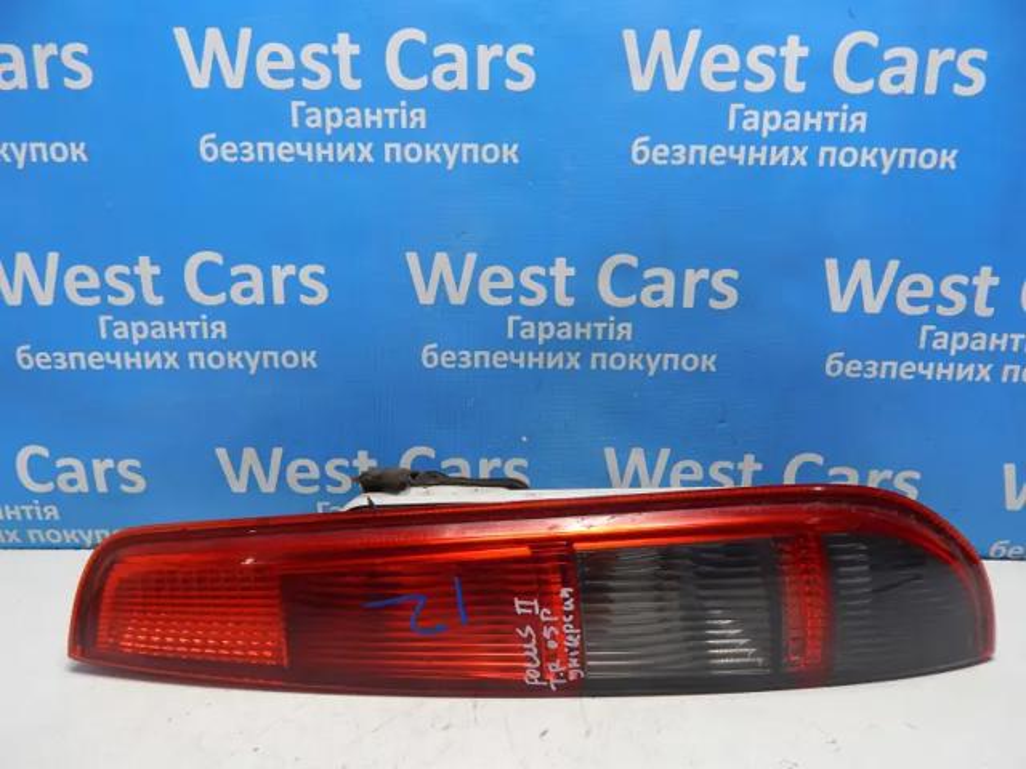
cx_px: 513
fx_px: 682
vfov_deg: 58.9
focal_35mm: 23
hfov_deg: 73.9
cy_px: 384
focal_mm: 4
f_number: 3
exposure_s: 1/30
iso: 140
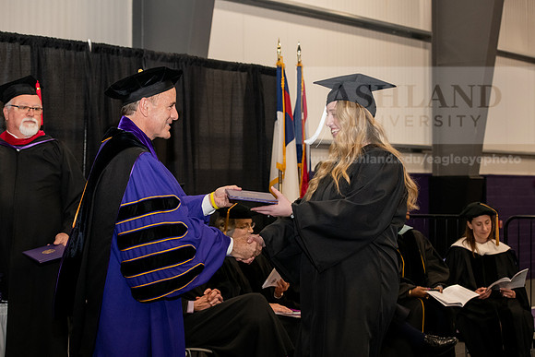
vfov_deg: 19.5
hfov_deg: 28.8
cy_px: 178
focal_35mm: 70
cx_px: 268
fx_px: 1040
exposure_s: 1/200
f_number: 5.6
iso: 2500
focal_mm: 70
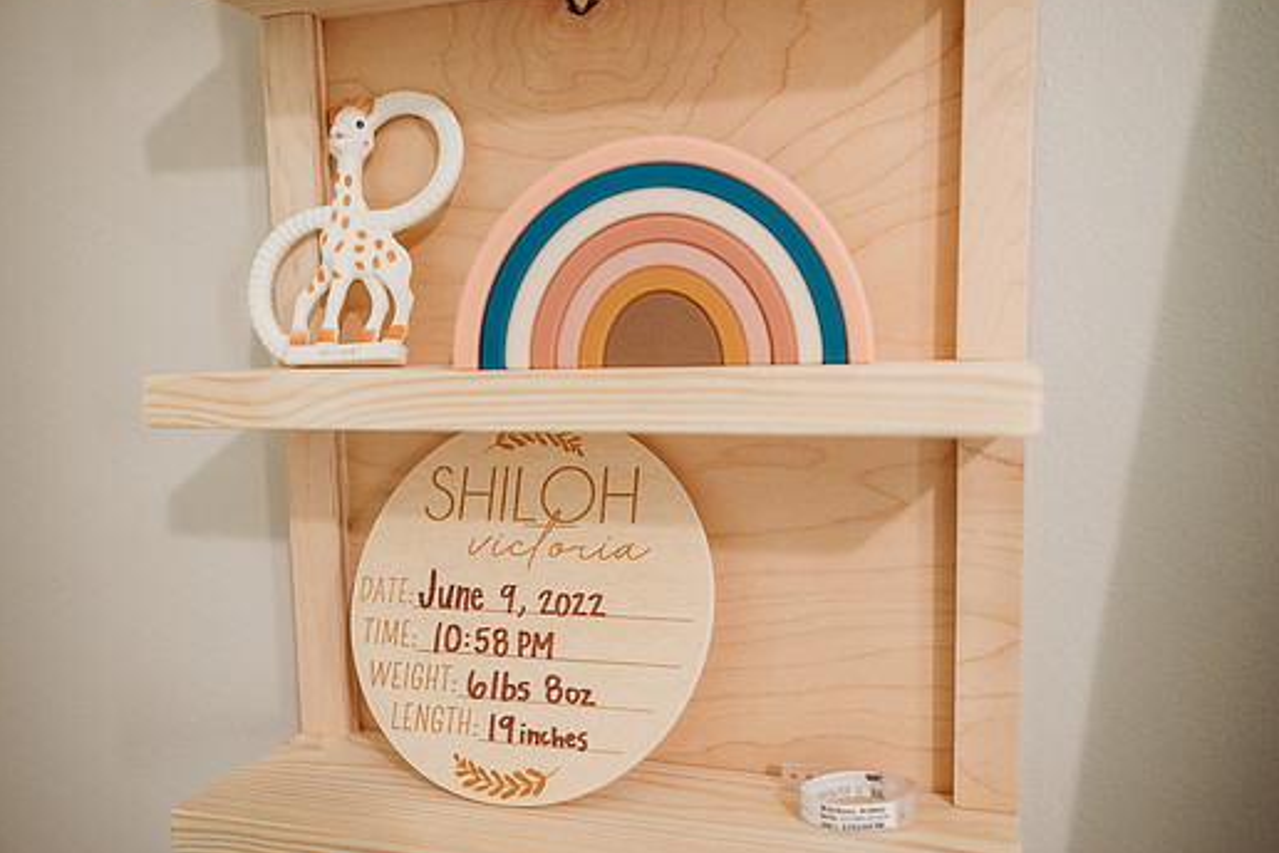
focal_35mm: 27
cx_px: 672
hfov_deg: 67.3
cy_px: 448
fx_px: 959
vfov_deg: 47.9
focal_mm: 24
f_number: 2.5
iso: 2000
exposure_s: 1/200
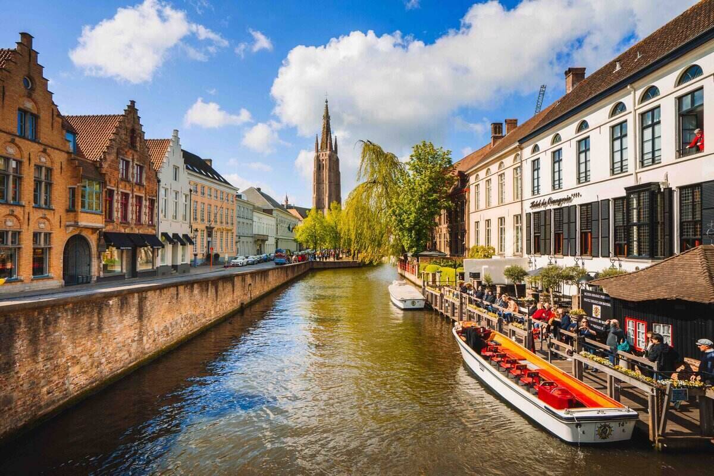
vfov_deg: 61.9
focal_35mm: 20
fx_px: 397
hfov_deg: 84.0
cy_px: 238
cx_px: 357
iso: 100
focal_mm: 20
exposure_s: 1/200
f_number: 11
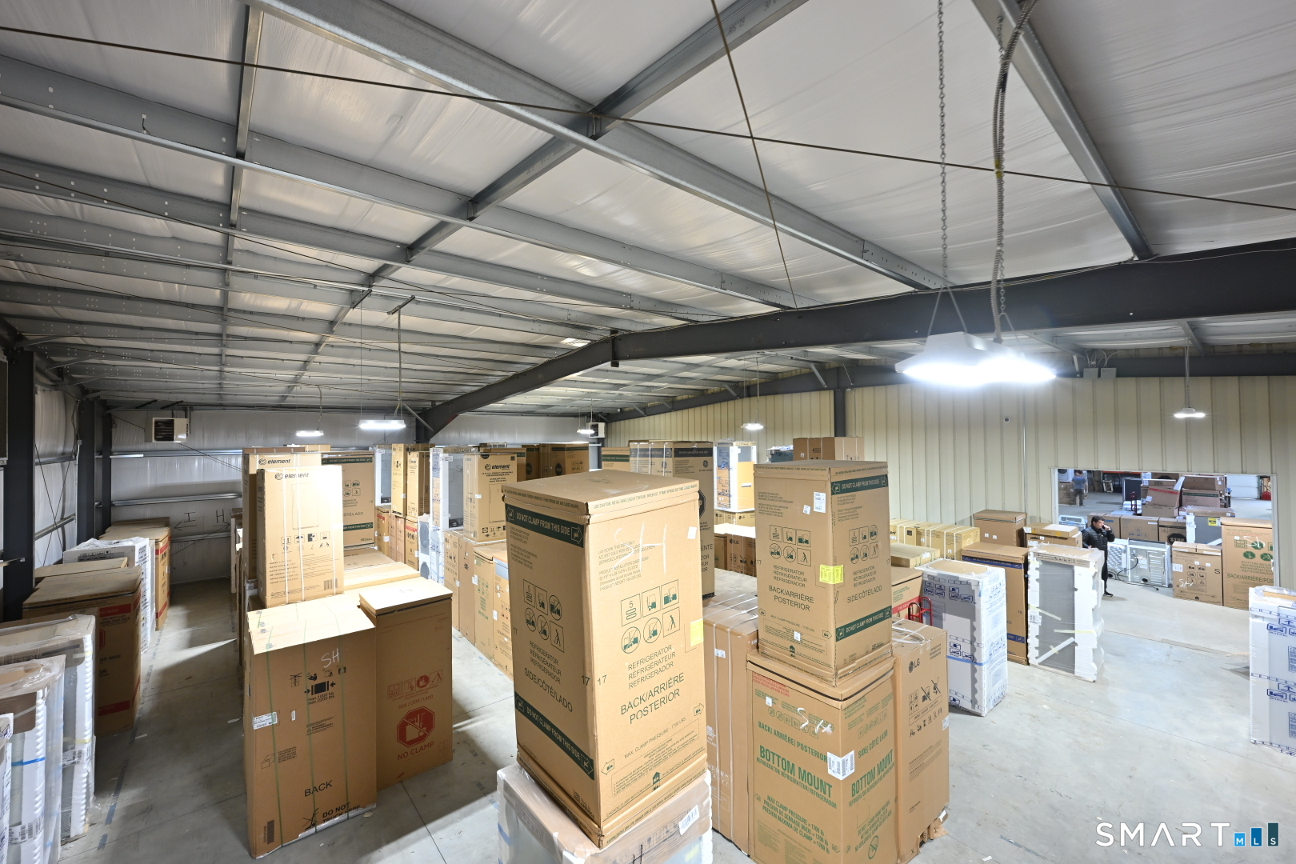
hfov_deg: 104.3
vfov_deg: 81.2
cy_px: 432
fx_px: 504
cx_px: 648
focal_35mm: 14
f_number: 10
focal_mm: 14
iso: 1000
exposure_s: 1/6
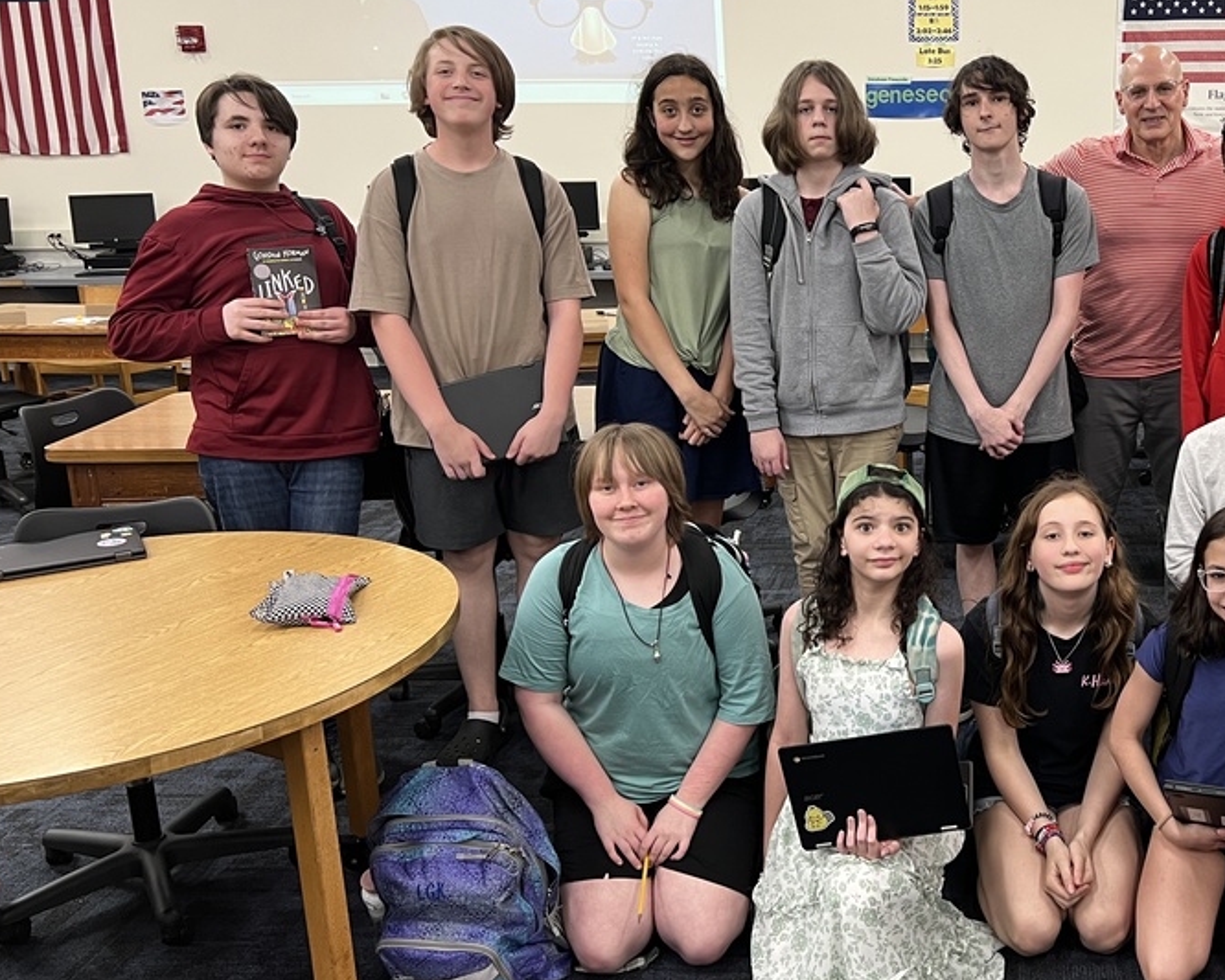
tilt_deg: -14.4
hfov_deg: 45.2
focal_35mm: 39
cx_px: 925
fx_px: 1414
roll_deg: +1.7
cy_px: 462
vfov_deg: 38.2
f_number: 1.5
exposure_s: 1/60
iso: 80
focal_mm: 5.7
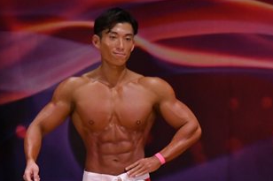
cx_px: 162
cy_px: 198
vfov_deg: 1.9
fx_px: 5442
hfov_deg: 2.9
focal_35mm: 718
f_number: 5.6
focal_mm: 190
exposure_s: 1/400
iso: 3200
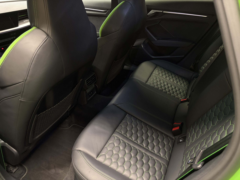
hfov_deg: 67.3
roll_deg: +0.8
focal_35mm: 26
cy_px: 90
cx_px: 120
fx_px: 180
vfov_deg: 53.1
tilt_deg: -32.2
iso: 500
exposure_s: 1/33
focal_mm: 5.96
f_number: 1.6
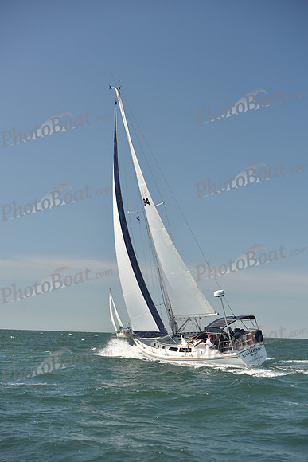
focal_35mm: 70
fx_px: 898
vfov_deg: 28.8
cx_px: 154
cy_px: 231
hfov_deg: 19.5
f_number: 4.5
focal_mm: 70
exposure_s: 1/800
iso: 250
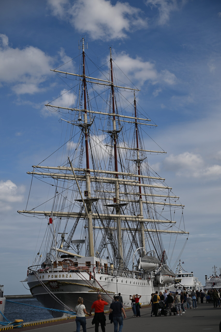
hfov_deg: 23.4
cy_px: 166
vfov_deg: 34.5
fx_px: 534
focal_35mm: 58
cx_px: 110
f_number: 4
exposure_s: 1/2000
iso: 100
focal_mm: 58
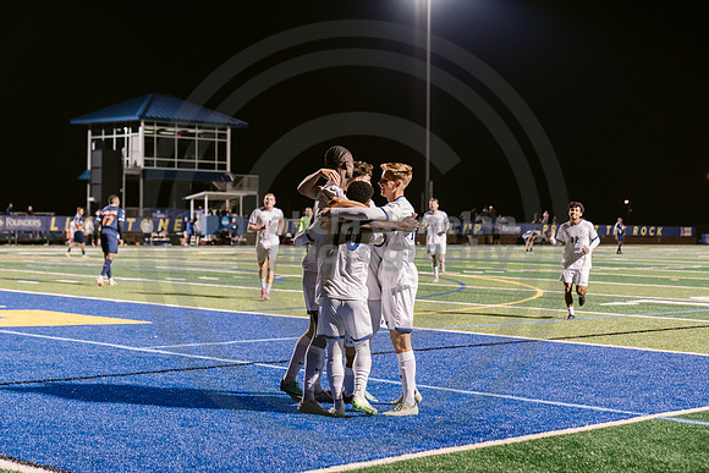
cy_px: 236
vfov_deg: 19.5
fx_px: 1379
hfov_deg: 28.8
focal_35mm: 70
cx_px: 354
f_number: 3.2
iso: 2500
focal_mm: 70
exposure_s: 1/250
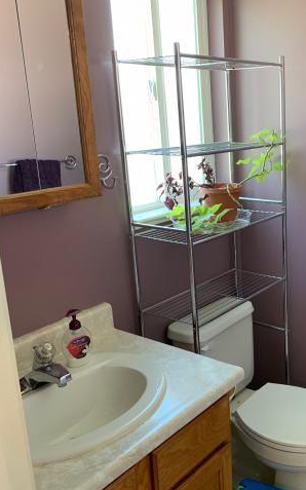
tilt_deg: -15.0
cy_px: 244
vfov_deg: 52.8
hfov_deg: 33.1
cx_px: 261
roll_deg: +1.5
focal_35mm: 37
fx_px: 494
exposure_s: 1/60
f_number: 1.8
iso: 125
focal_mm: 4.25
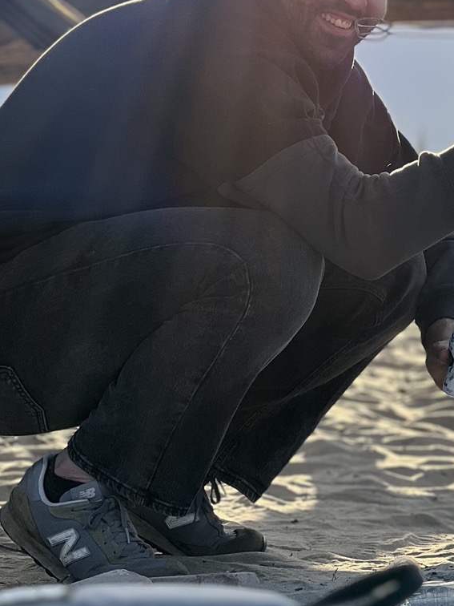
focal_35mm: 163
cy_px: 237
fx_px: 2850
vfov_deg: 12.1
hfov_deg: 9.1
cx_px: 441
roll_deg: +1.2
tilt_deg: -0.1
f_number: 2.8
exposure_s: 1/412
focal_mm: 9
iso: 32
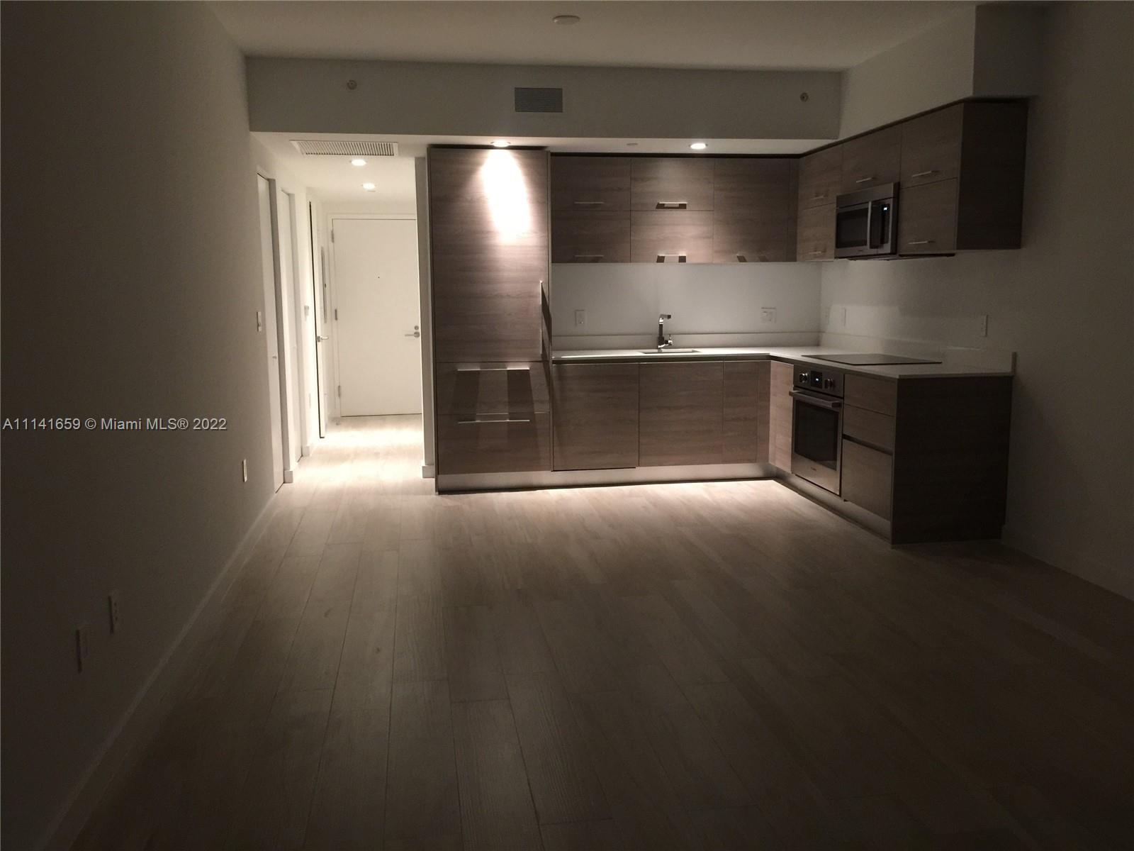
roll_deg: -0.5
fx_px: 950
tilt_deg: -7.3
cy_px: 426
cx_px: 567
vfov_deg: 48.2
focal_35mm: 29
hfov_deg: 61.7
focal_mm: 4.15
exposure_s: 1/15
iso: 125
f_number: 2.2
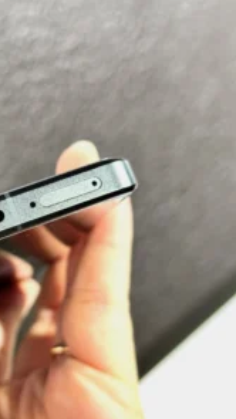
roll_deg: +14.2
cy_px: 212
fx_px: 790
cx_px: 10
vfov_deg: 29.7
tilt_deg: -22.8
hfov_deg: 16.7
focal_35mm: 71
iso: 250
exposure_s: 1/60
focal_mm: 6.86
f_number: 1.78
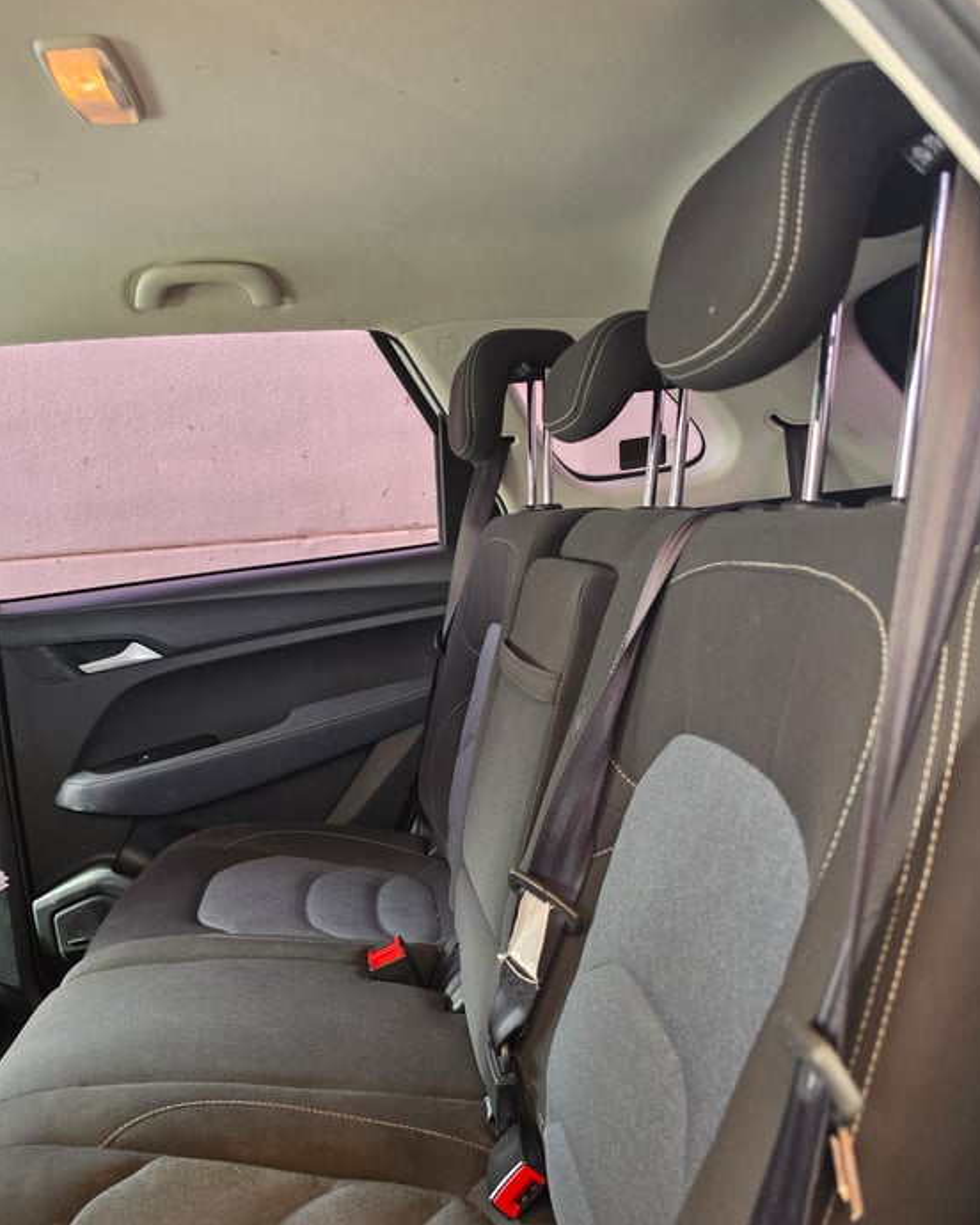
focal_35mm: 25
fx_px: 906
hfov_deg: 56.8
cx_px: 479
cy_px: 673
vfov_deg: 67.9
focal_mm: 6.5
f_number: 1.4
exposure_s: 1/100
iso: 125
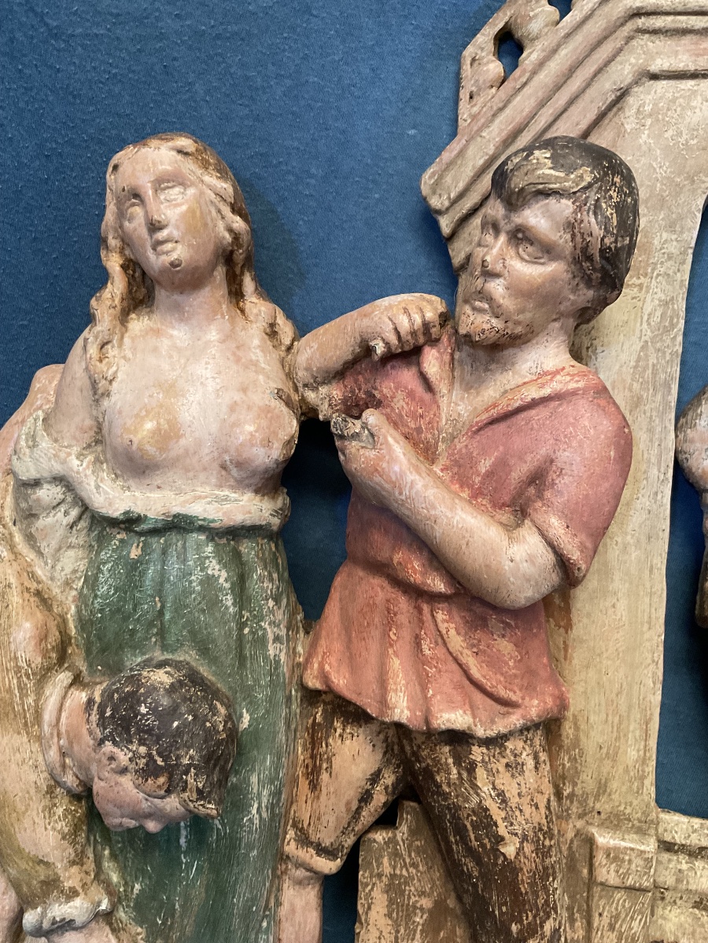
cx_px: 354
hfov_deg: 48.2
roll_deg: +1.9
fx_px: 791
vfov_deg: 61.7
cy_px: 472
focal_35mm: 29
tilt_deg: -15.9
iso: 250
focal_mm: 3
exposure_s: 1/60
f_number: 1.8
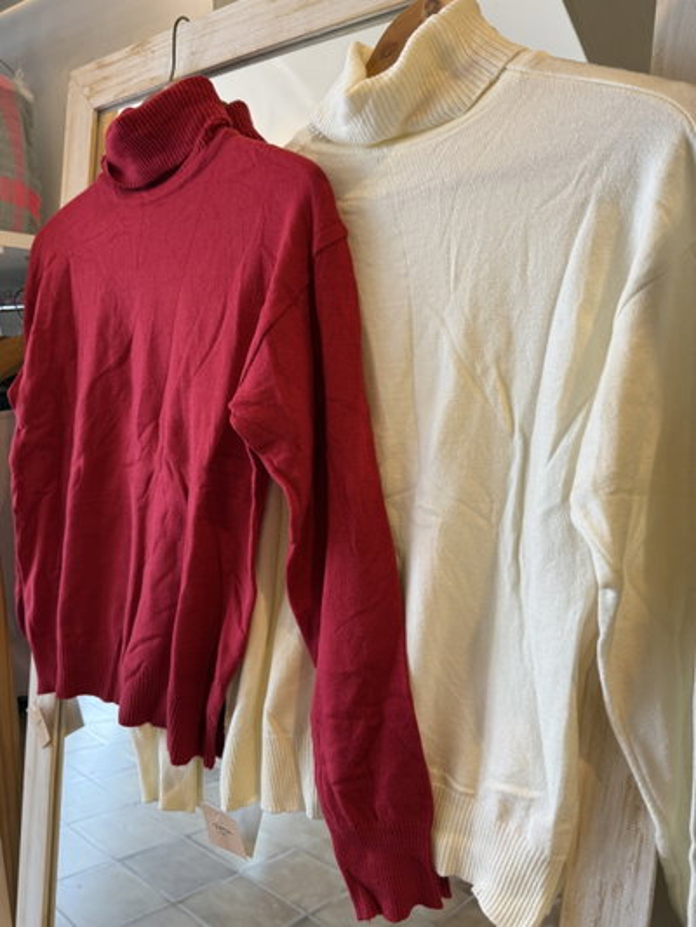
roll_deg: +0.3
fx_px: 643
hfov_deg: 56.8
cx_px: 348
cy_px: 464
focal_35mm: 24
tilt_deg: -9.5
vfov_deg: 71.6
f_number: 1.78
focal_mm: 6.76
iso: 160
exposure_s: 1/100
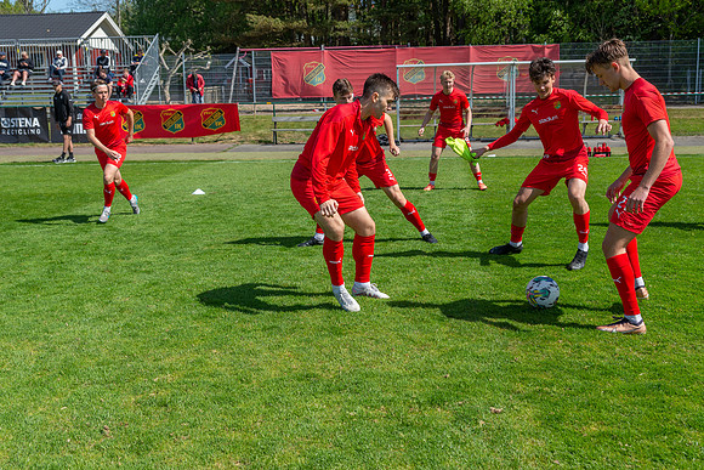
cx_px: 352
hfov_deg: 46.6
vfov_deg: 32.1
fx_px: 818
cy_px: 235
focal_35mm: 42
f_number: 4
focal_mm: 40
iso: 125
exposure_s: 1/800
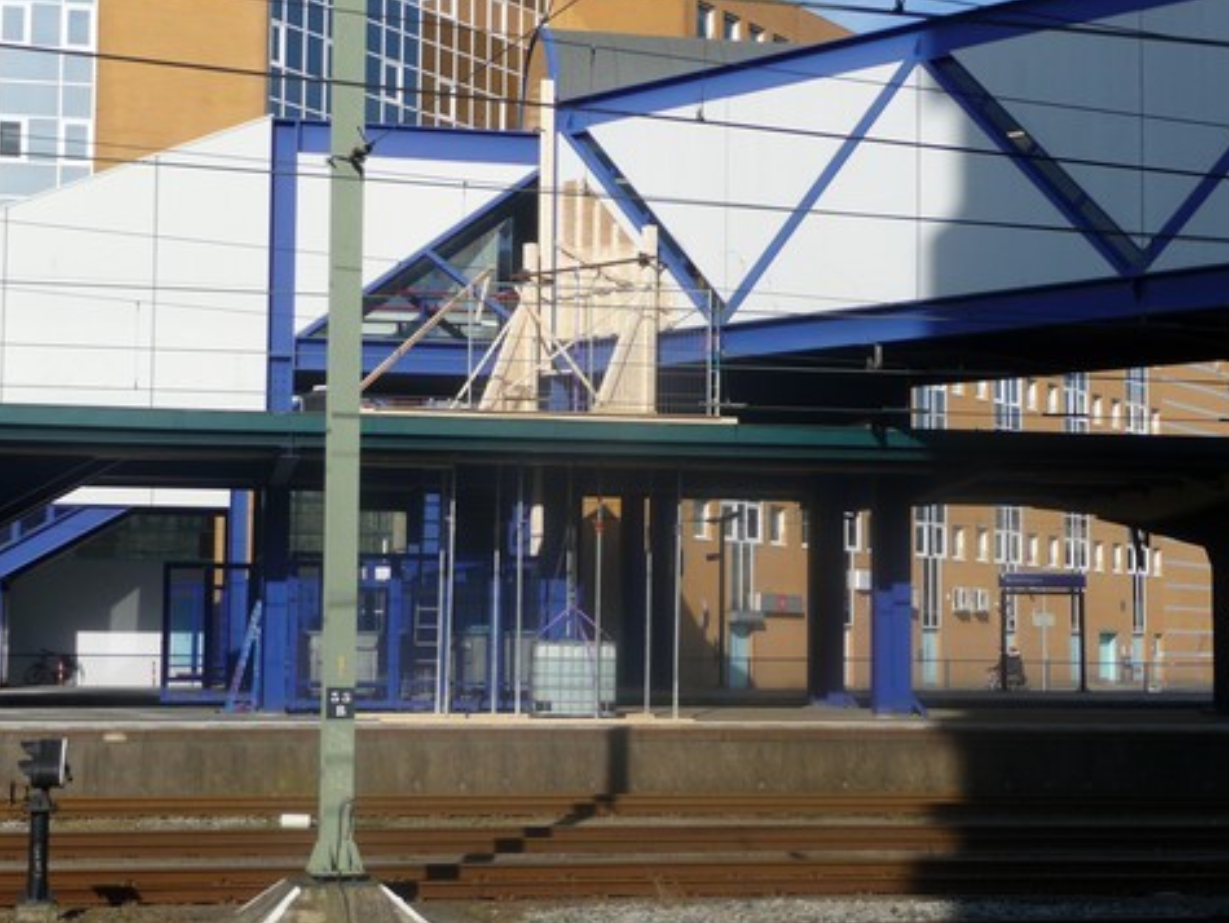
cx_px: 621
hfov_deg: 31.7
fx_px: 2167
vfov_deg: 24.1
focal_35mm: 61
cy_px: 469
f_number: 4.4
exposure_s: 1/800
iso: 100
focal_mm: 9.8
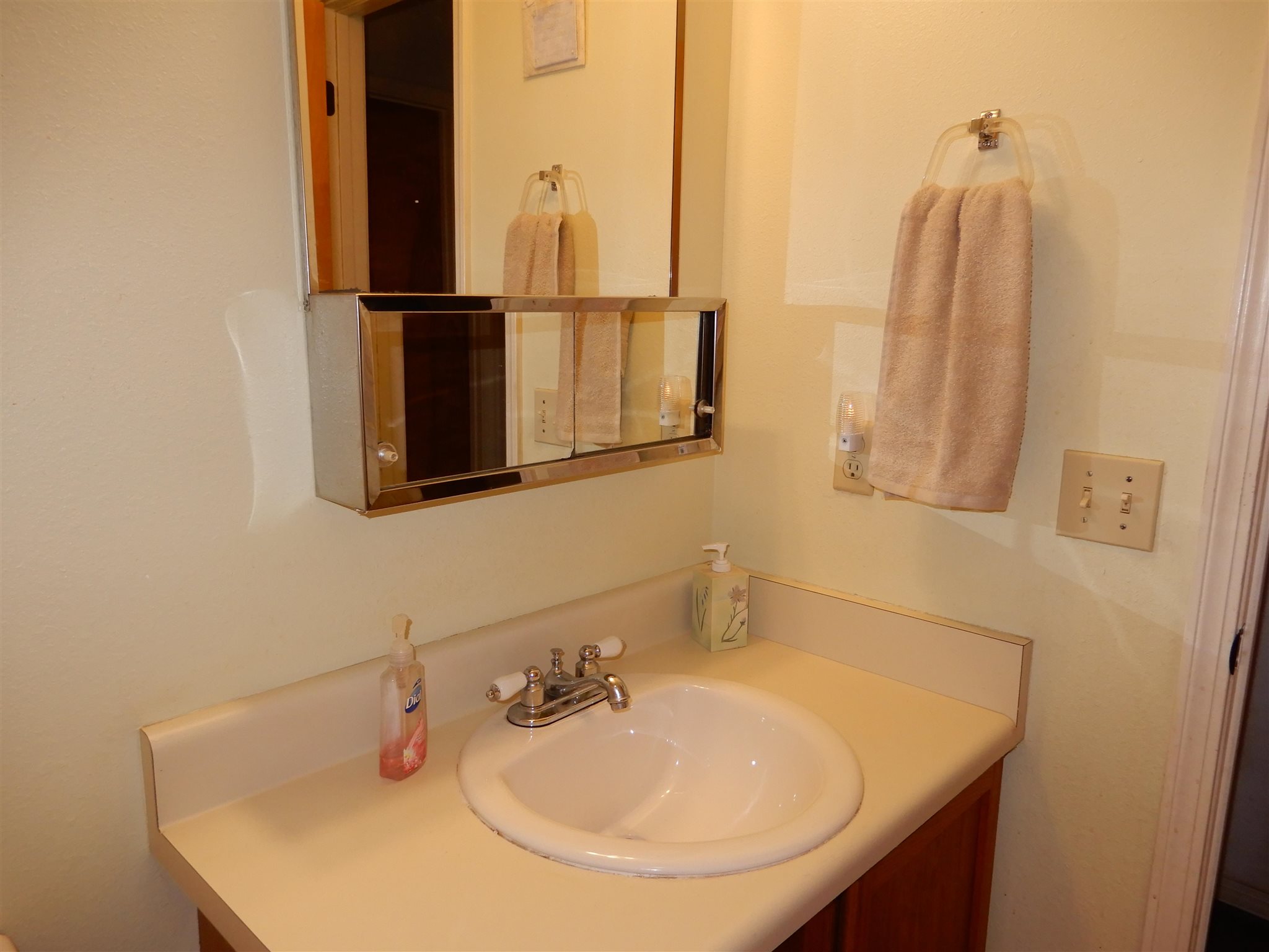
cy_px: 476
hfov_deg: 71.6
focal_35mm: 24
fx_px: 880
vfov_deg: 56.8
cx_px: 634
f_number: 3.4
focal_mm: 4.3
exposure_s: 1/30
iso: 200
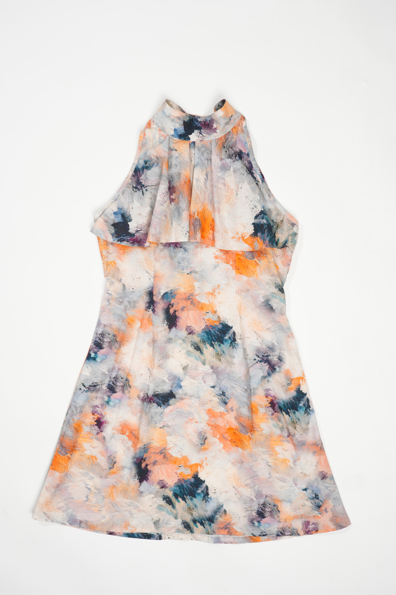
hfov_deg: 32.6
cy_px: 298
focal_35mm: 41
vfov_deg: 47.4
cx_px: 198
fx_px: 676
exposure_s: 1/50
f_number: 11
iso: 800
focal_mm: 41
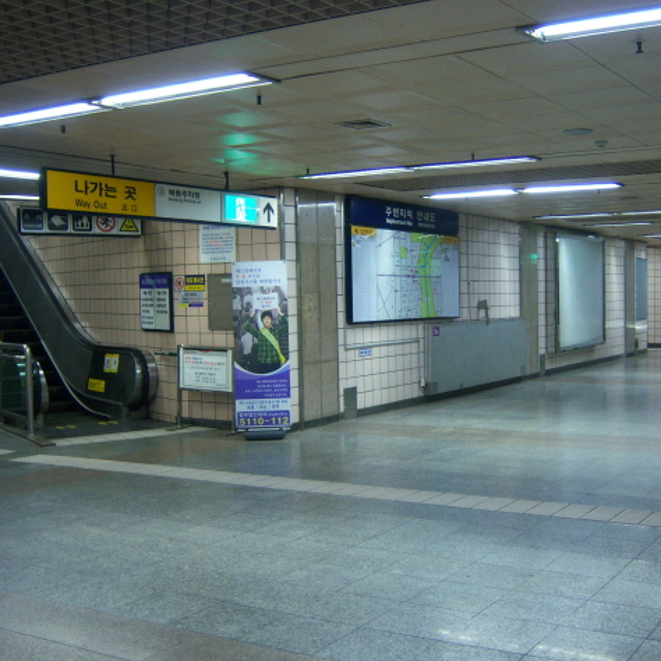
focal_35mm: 43
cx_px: 414
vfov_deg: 39.2
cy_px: 328
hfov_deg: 38.9
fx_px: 929
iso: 160
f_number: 2.8
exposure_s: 1/15
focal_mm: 7.5
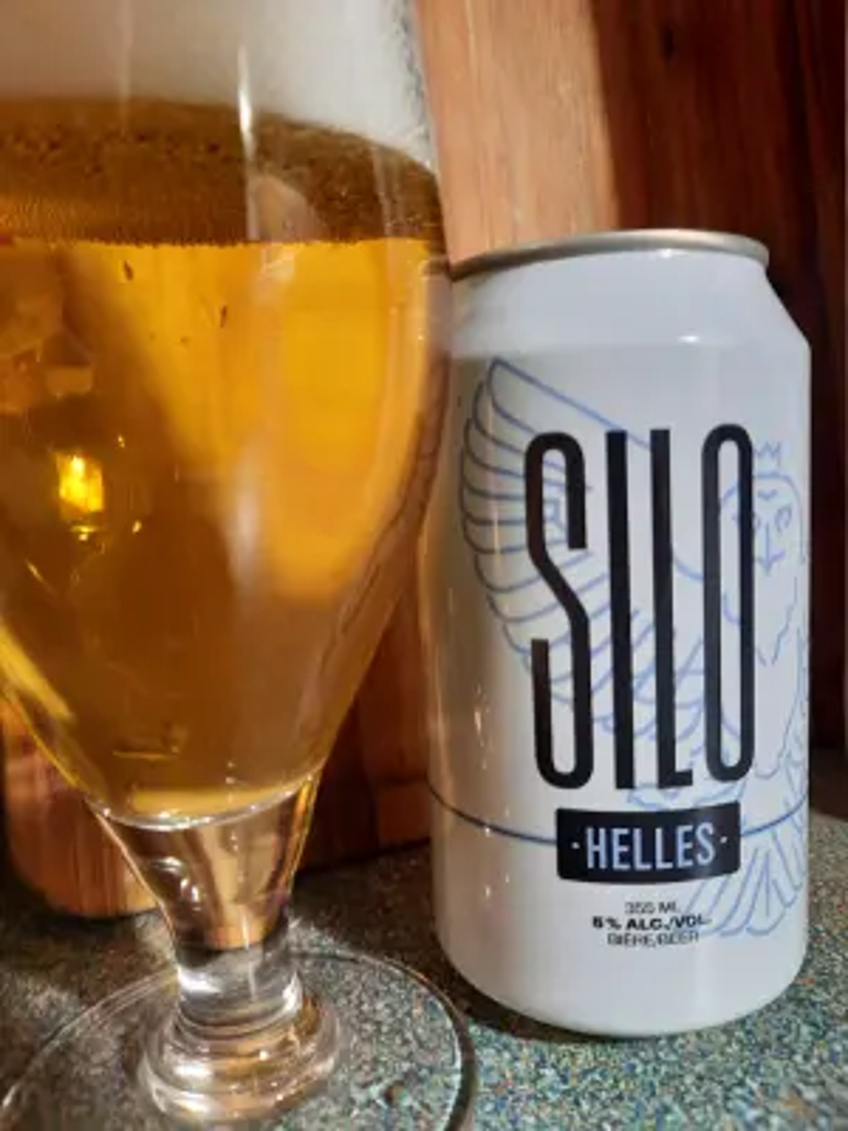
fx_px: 817
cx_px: 424
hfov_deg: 54.9
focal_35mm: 25
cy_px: 566
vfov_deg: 69.4
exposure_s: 1/30
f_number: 2
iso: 320
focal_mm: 4.6
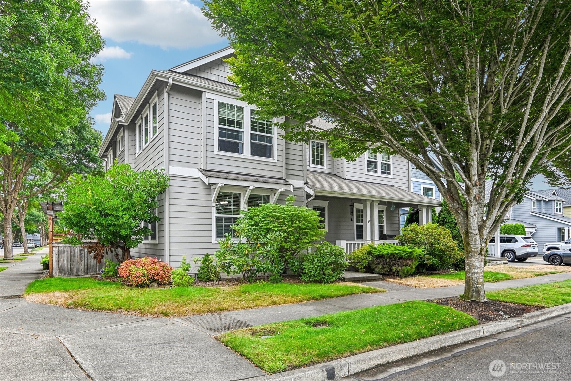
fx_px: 333
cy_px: 190
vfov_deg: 59.5
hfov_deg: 81.2
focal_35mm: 21
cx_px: 286
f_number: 8
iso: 400
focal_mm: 21
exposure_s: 1/250
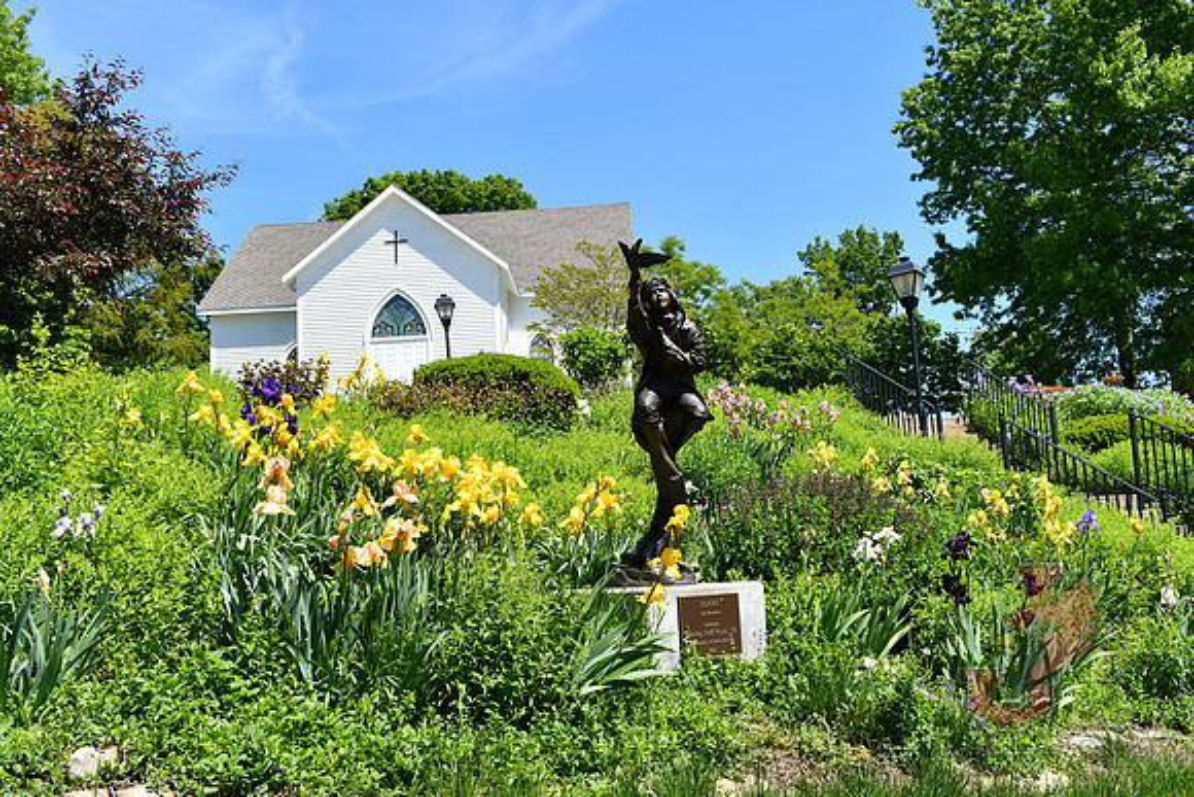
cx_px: 597
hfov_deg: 53.1
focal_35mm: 36
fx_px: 1194
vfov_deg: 36.9
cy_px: 398
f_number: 8
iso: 100
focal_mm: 24
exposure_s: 1/200
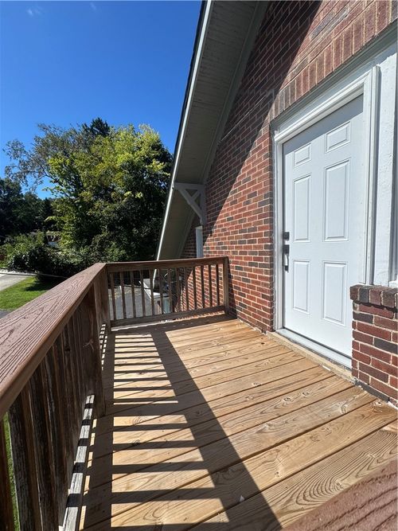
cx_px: 199
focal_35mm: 14
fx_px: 215
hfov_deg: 85.7
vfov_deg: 102.1
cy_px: 266
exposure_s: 1/1420
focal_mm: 2.22
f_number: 2.2
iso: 50
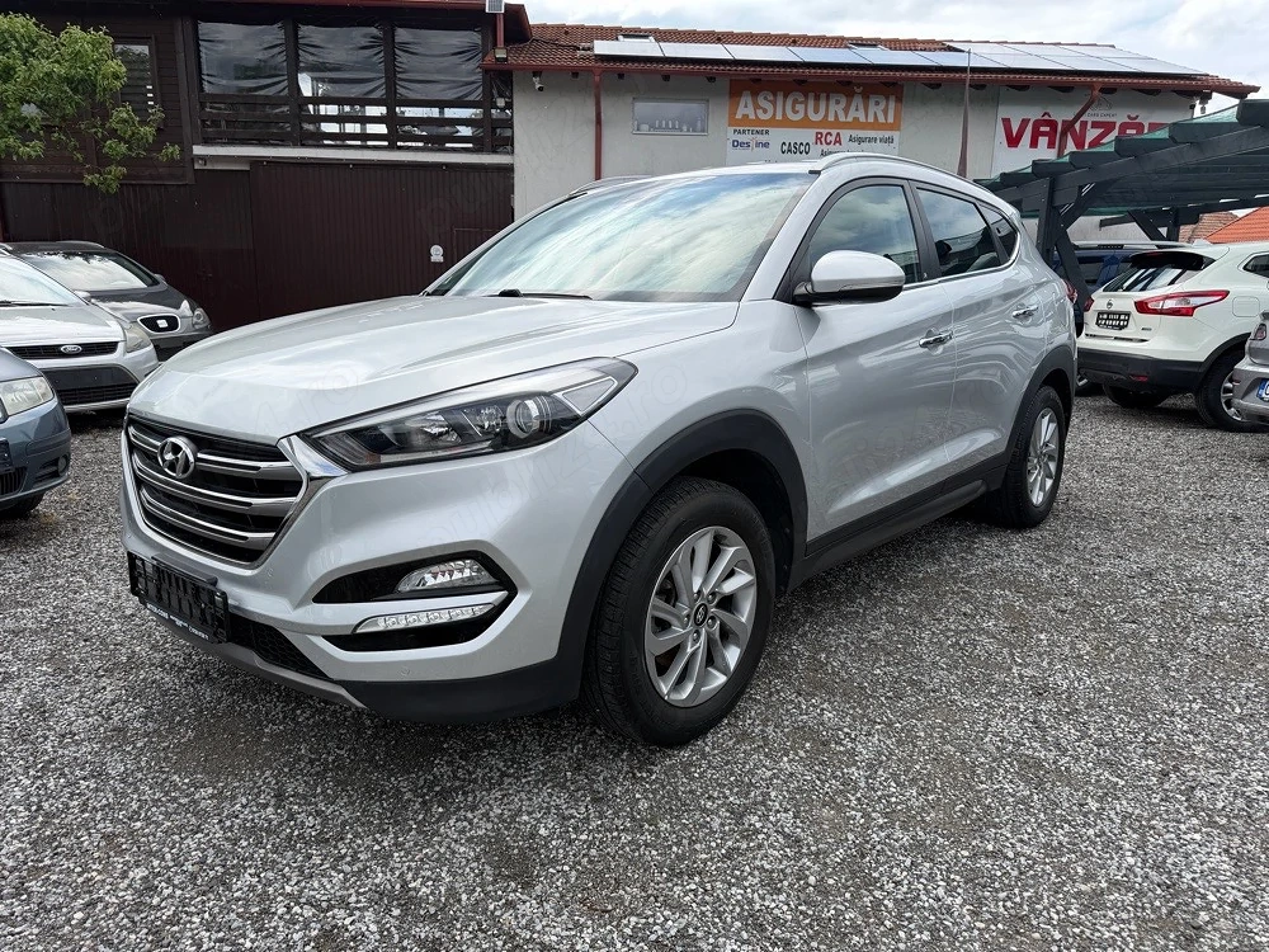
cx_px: 634
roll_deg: +0.0
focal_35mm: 24
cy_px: 476
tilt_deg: -12.9
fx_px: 880
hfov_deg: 71.6
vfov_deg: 56.8
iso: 80
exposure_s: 1/3425
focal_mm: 6.76
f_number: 1.78
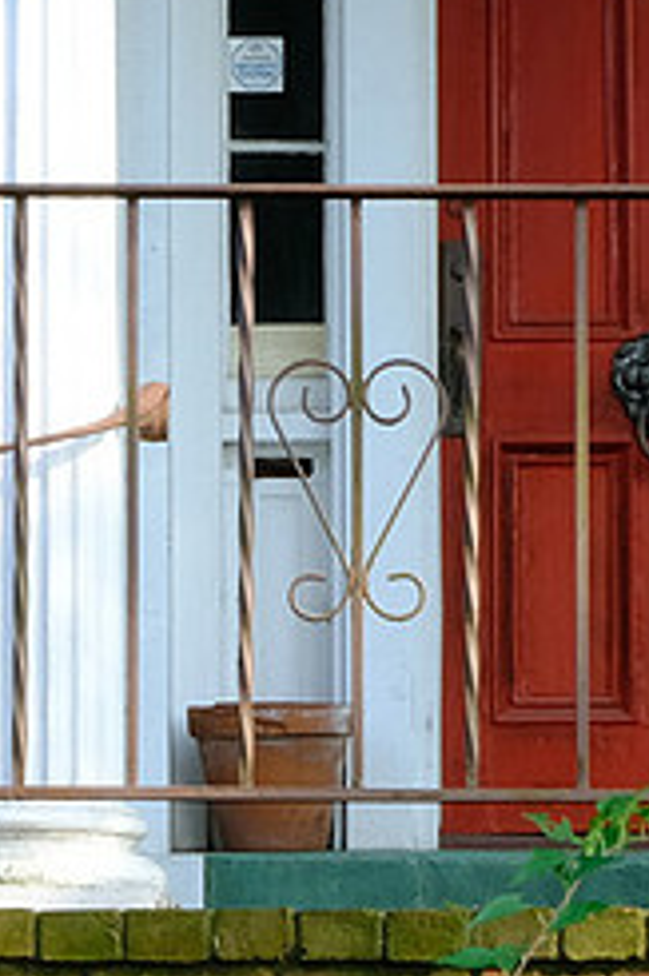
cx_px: 334
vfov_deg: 8.5
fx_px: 6580
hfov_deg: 5.6
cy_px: 669
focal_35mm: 243
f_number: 14
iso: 200
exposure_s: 1/15
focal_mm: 35.8
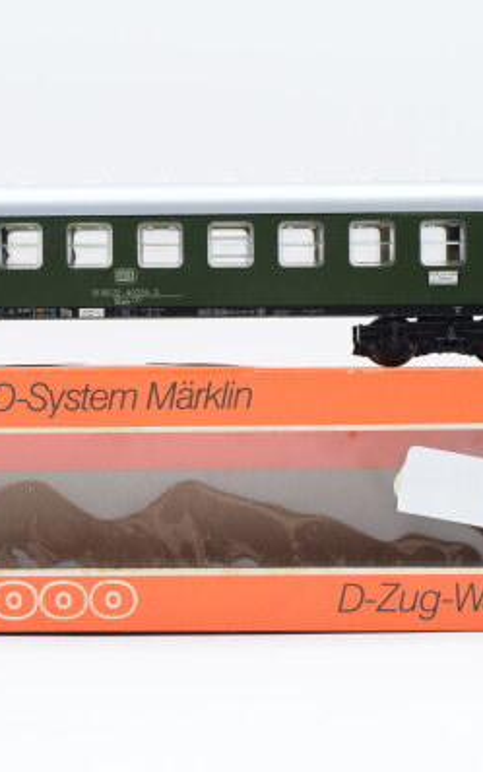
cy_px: 385
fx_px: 1700
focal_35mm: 81
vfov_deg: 25.6
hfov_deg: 16.1
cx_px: 122
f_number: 8
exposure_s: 1/125
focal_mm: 35
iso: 400
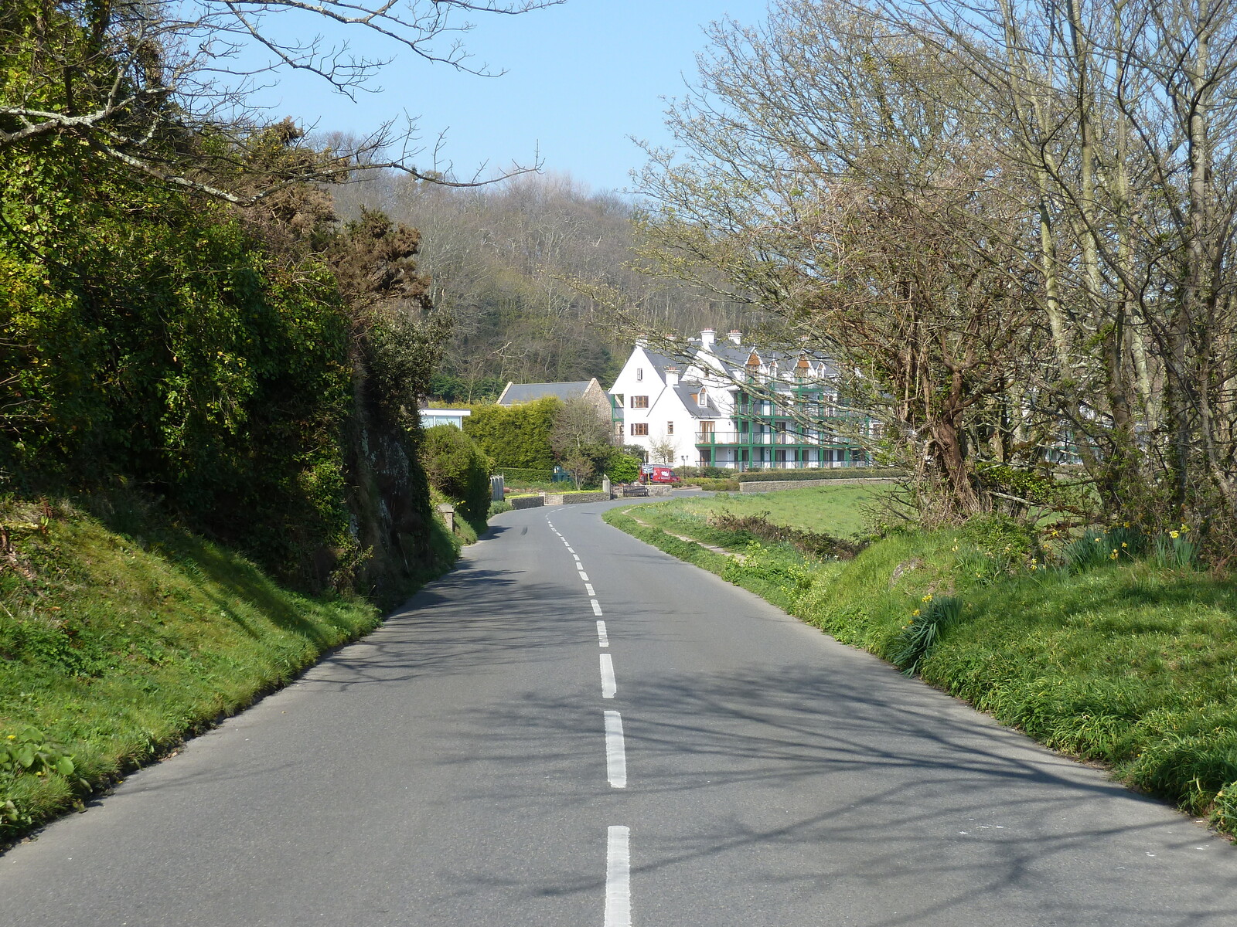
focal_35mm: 55
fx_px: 1965
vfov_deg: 26.6
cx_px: 618
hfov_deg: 34.9
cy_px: 464
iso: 80
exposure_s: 1/400
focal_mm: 9.1
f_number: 3.9
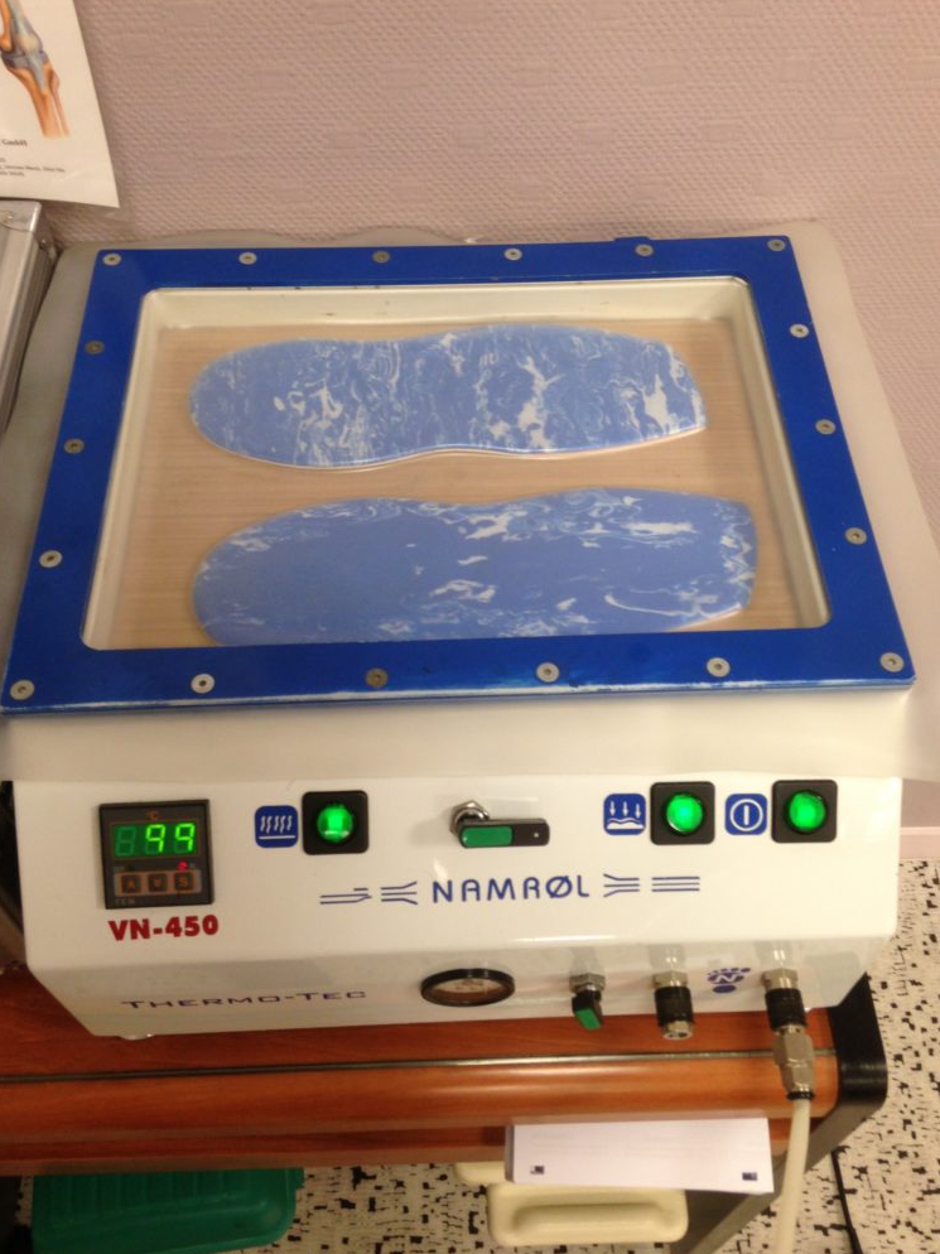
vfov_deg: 54.0
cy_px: 614
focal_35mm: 34
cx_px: 478
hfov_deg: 41.8
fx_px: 1232
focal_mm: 4.12
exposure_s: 1/20
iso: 80
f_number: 2.4
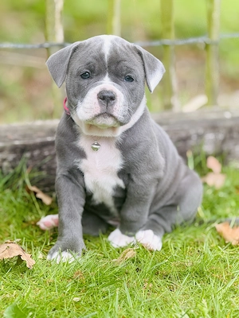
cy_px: 159
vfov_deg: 16.4
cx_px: 120
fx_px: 1105
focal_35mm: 120
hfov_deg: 12.3
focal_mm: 15.66
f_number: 2.8
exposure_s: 1/99
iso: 64
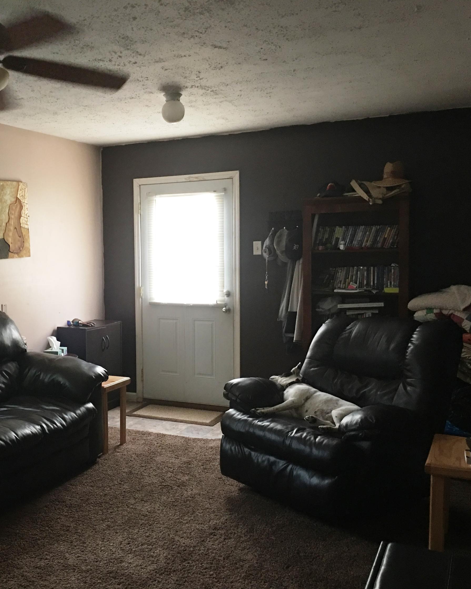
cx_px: 129
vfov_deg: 47.9
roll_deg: +0.2
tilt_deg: -4.7
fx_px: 662
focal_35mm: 38
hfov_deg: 38.3
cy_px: 294
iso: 80
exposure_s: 1/15
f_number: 2.2
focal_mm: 4.15
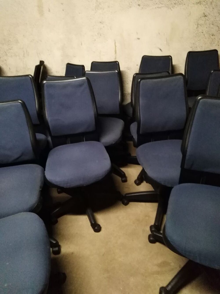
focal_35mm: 25
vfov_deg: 69.4
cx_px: 110
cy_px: 147
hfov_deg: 54.9
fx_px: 212
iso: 1409
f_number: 2.2
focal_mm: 3.37
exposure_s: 1/12
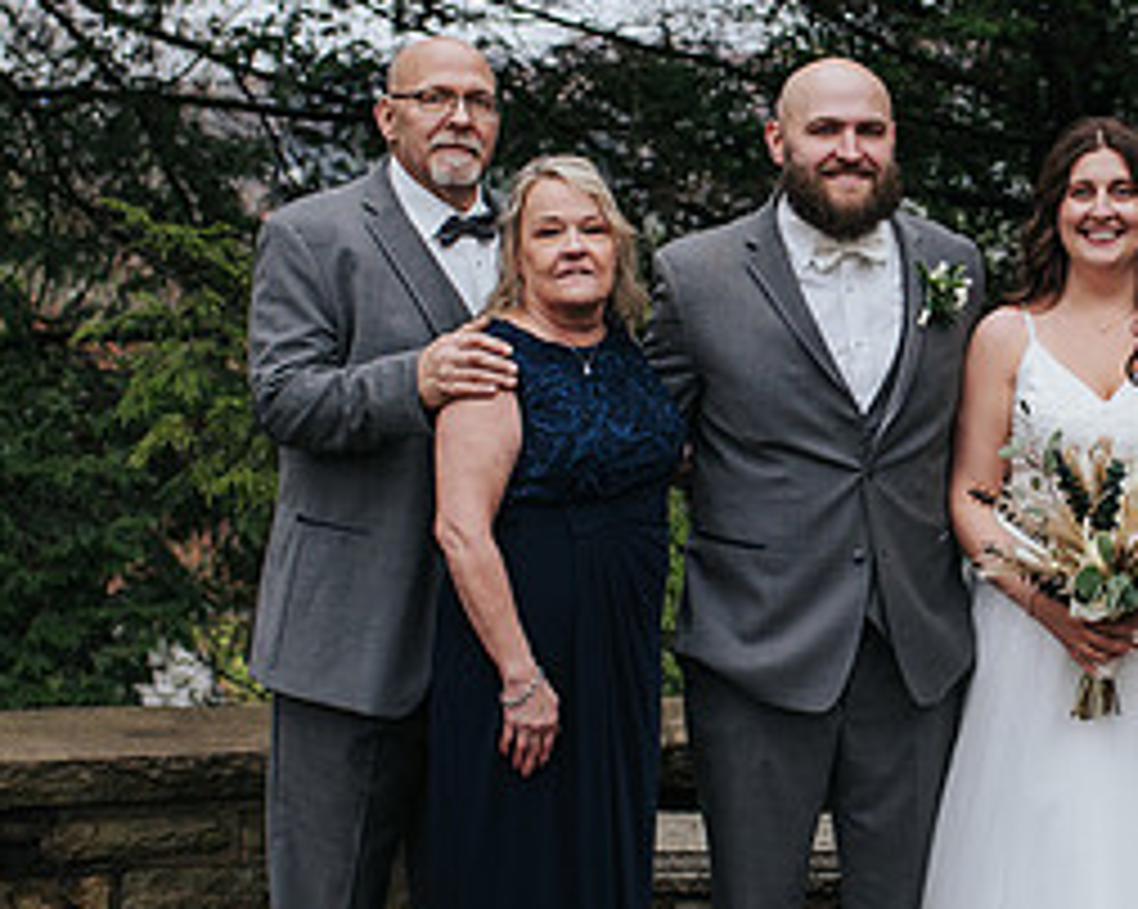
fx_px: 2861
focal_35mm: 85
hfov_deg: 22.0
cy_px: 474
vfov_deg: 18.0
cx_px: 1034
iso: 800
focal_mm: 35
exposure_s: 1/400
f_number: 3.2
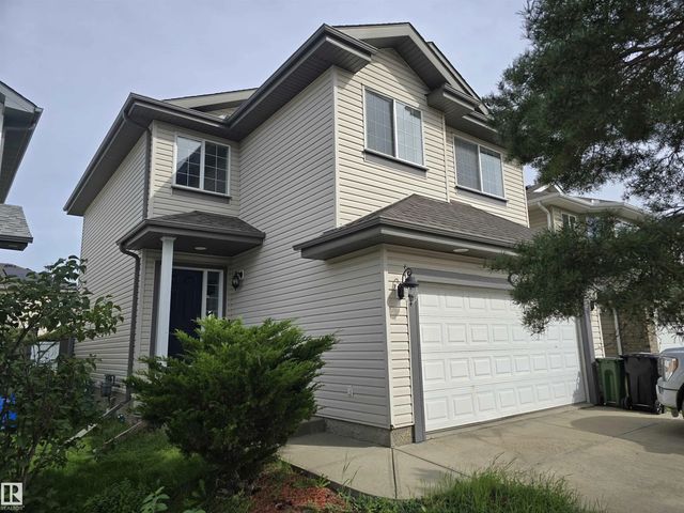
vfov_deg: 58.9
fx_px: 454
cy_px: 256
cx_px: 342
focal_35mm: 23
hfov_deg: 73.9
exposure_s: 1/696
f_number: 1.7
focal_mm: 6.3
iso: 12
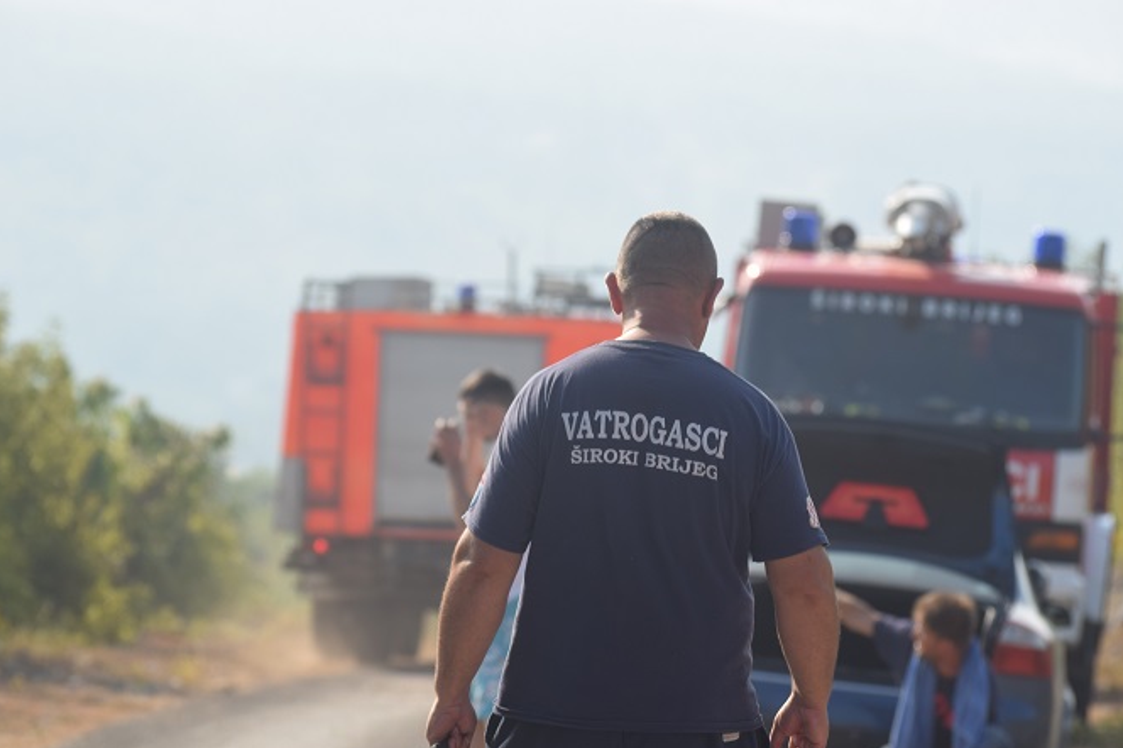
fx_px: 7888
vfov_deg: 5.4
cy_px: 449
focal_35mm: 253
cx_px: 563
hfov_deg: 8.1
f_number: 4.8
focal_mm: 140
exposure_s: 1/400
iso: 100
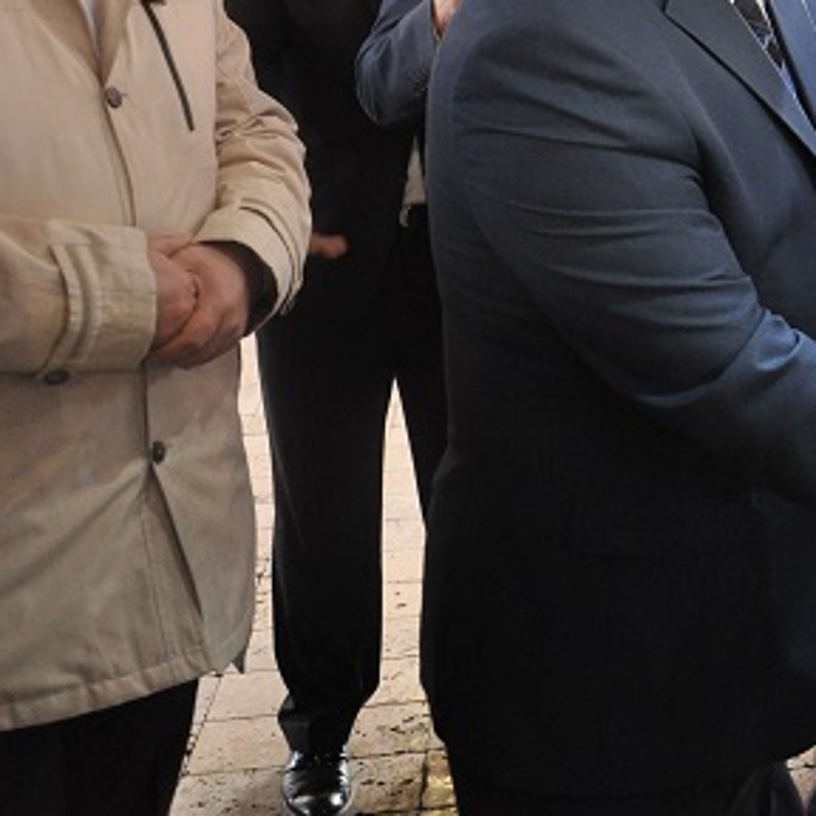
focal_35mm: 65
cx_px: 966
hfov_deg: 24.2
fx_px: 1734
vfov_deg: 26.1
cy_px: 181
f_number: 5
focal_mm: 21
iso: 1600
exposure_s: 1/60
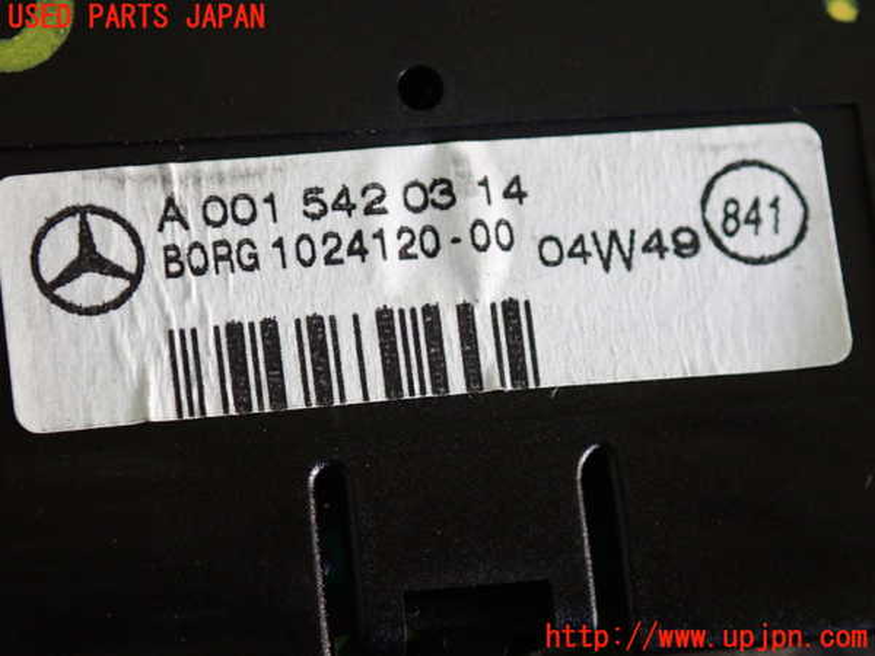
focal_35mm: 100
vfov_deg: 14.8
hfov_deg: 19.6
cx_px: 438
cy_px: 328
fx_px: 2528
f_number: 4.9
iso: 800
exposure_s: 1/80
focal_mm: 18
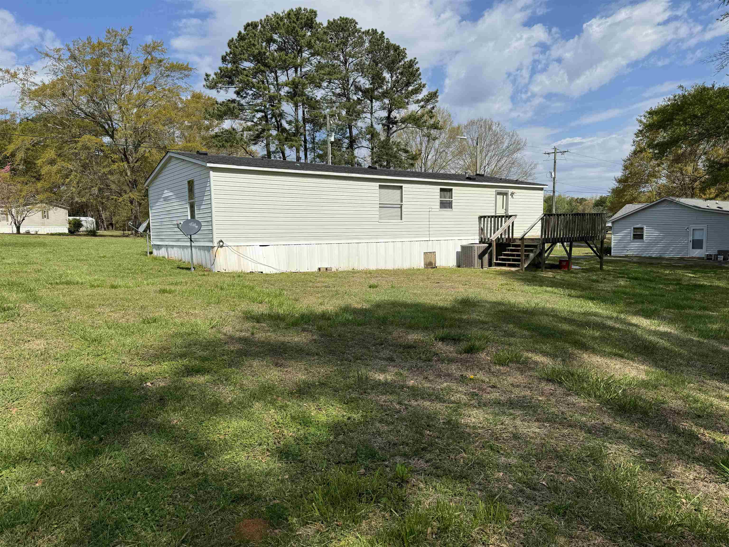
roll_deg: +2.2
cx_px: 364
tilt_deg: -2.6
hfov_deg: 71.6
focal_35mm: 24
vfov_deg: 56.8
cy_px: 274
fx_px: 505
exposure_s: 1/5814
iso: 80
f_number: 1.78
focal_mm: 6.86
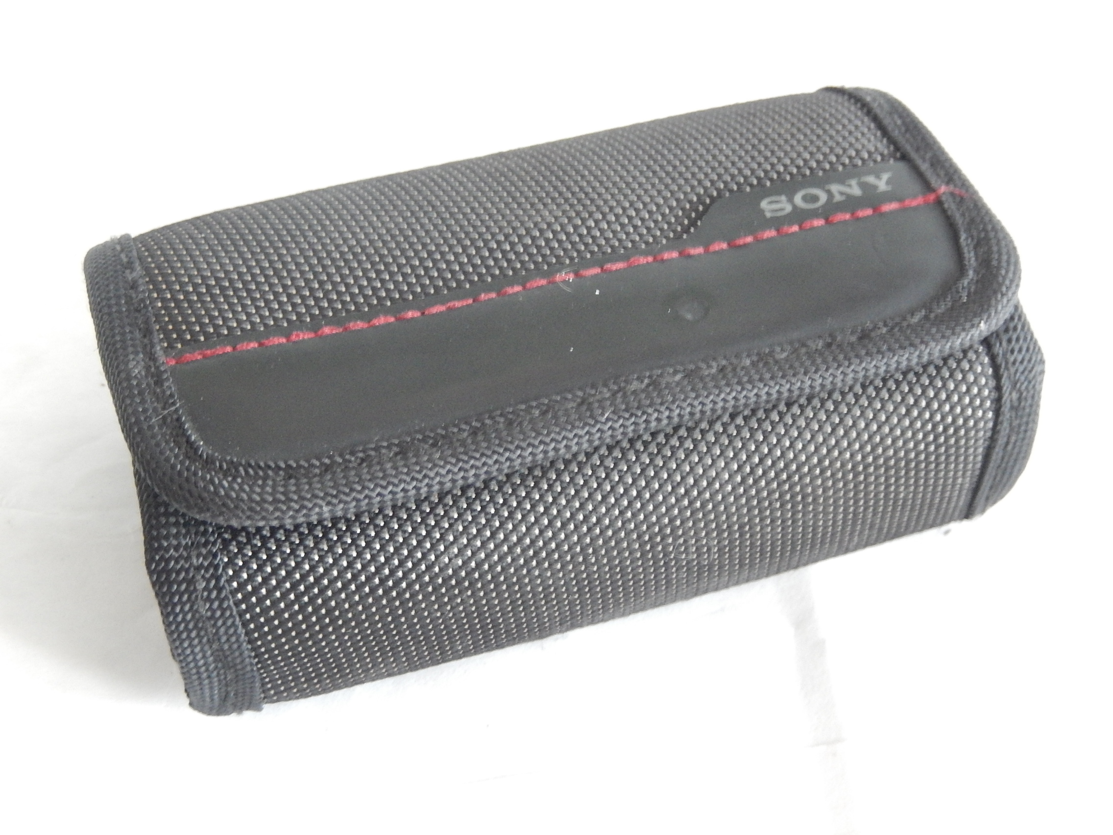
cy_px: 418
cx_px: 556
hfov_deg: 33.2
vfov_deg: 25.2
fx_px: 1865
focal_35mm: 58
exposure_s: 1/8
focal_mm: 10.4
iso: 800
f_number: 4.6
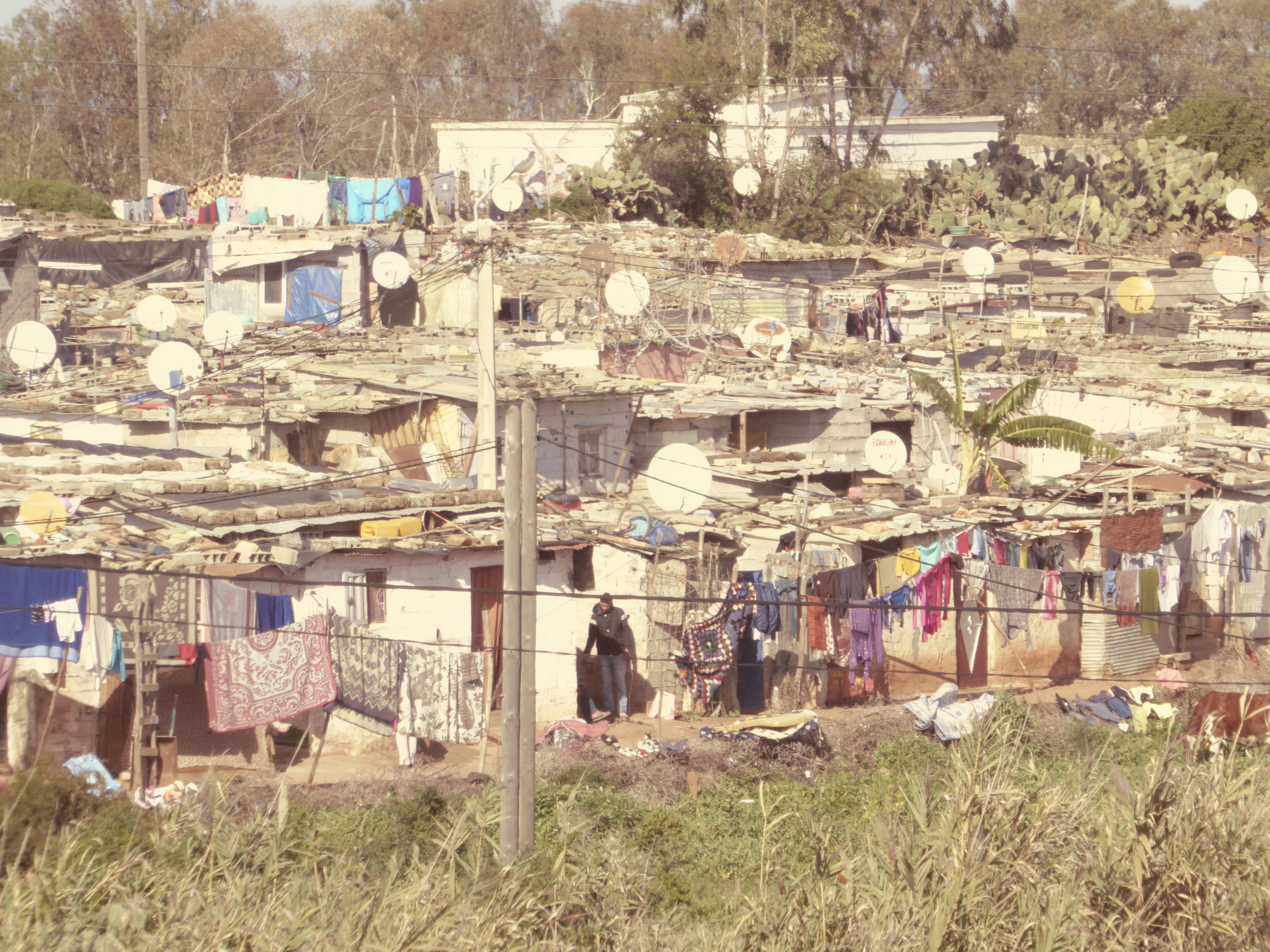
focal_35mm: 347
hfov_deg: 5.7
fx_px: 12731
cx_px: 635
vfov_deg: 4.3
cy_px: 476
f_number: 6
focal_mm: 62.1
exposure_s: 1/320
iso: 80
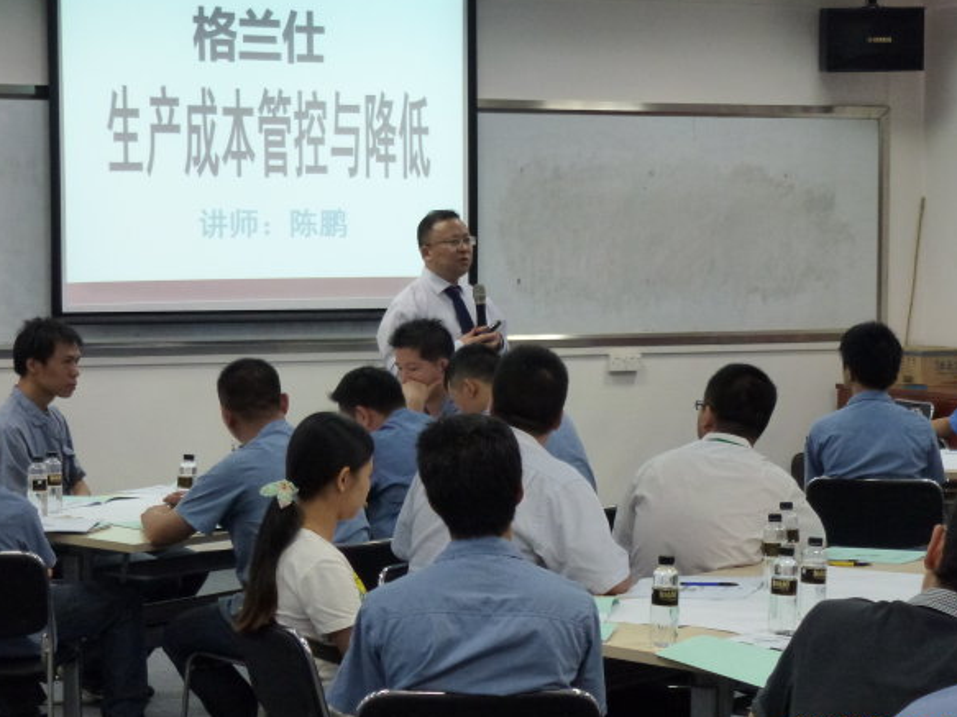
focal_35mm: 97
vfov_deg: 15.2
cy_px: 388
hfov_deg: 20.2
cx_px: 496
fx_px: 2681
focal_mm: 14.8
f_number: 4.8
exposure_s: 1/25
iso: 400
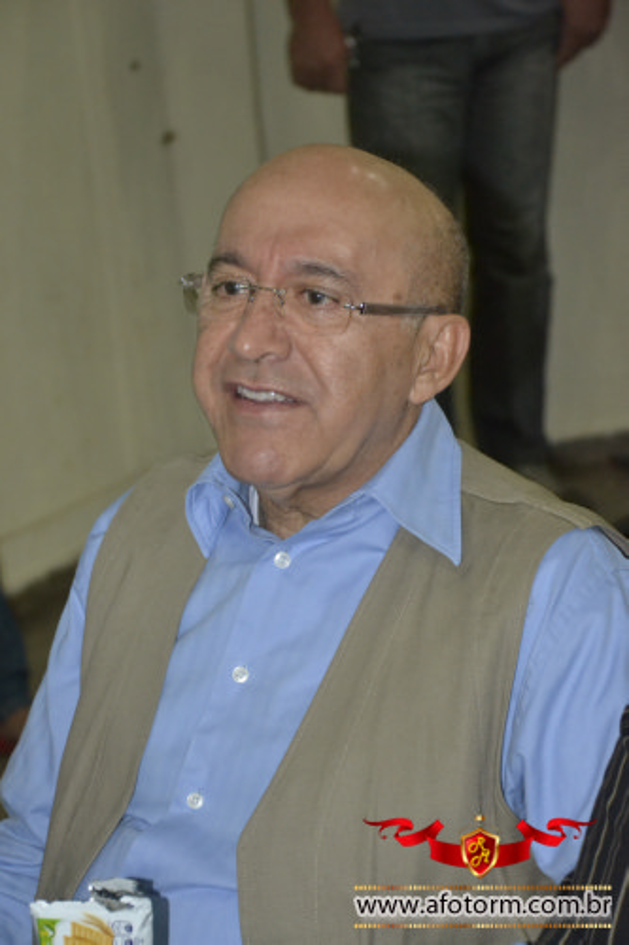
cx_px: 314
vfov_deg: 18.2
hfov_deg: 12.2
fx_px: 2950
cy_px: 472
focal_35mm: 112
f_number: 5.3
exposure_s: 1/60
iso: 3200
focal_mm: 75
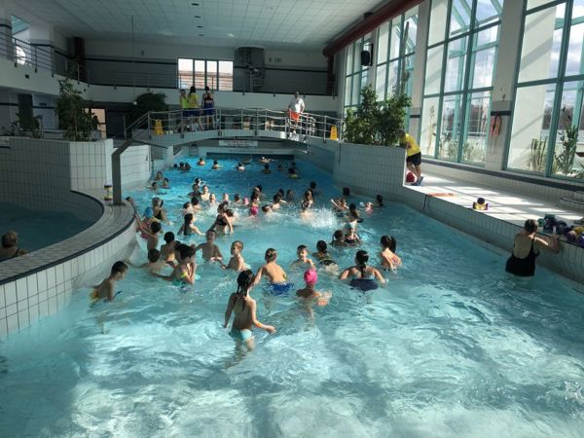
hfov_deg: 63.4
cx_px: 292
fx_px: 472
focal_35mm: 28
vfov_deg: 49.7
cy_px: 219
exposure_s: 1/813
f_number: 1.8
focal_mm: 3.99
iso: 20
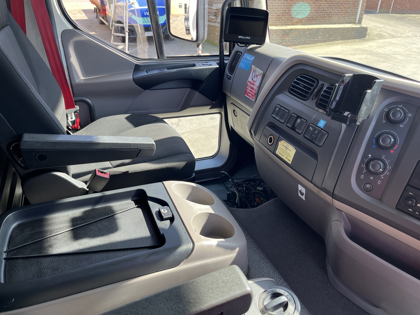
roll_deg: -3.0
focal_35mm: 26
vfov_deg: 53.1
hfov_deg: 67.3
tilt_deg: -26.4
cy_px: 158
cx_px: 210
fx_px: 315
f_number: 1.6
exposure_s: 1/224
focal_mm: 5.1
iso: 50
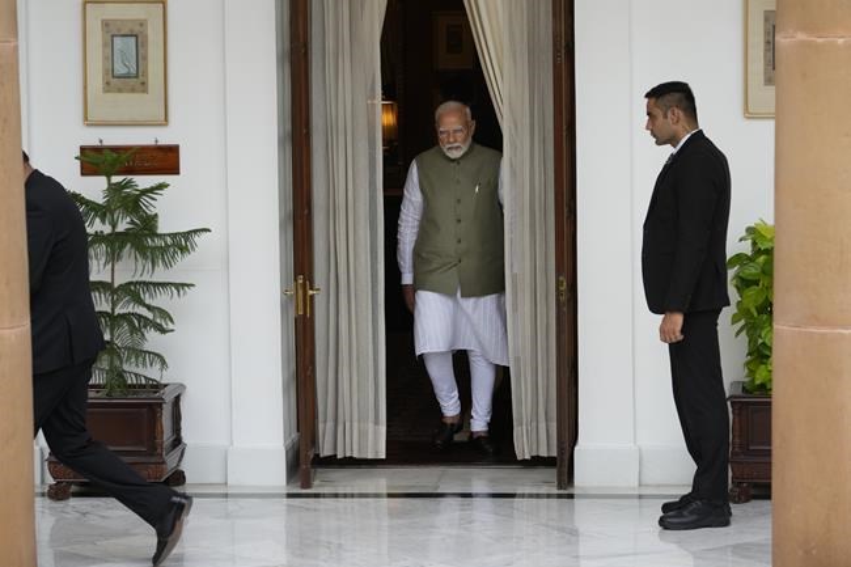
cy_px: 284
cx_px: 426
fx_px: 3096
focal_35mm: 131
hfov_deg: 15.7
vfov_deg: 10.5
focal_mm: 131
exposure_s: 1/500
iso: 800
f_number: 5
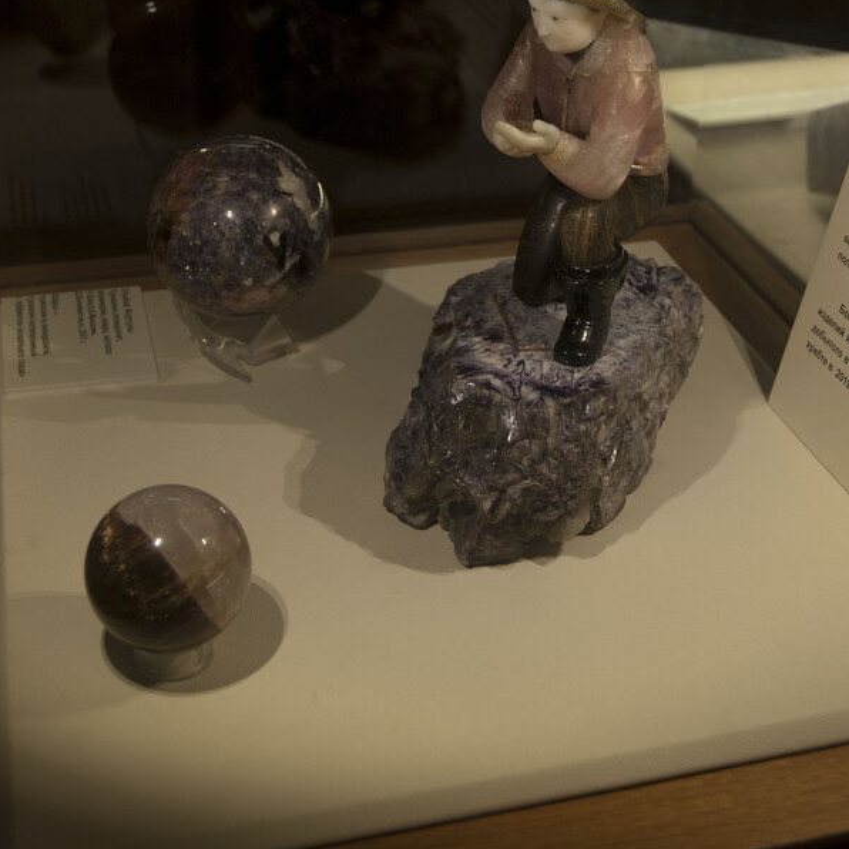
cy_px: 225
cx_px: 424
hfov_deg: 28.8
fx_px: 1655
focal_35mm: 60
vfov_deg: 28.4
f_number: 4.5
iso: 200
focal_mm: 31
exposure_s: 1/80
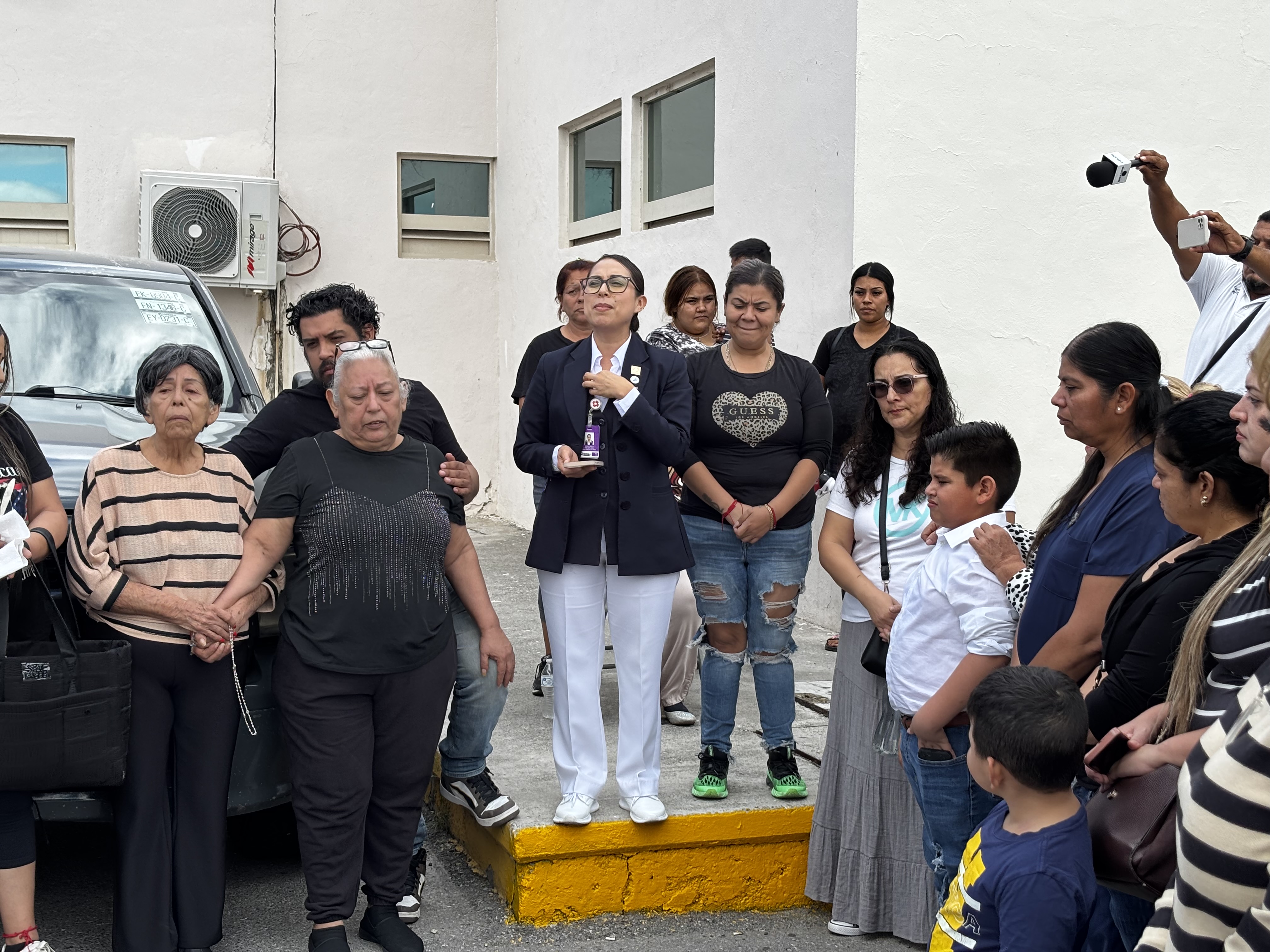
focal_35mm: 52
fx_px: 1908
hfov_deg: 36.8
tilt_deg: -3.7
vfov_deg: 28.0
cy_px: 476
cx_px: 635
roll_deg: -0.2
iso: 32
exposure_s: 1/1152
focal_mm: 5.96
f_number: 1.6
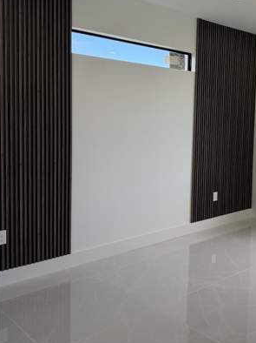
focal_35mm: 39
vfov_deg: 47.7
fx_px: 385
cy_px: 145
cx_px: 197
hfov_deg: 35.8
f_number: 1.78
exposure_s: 1/188
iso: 100
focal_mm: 6.76
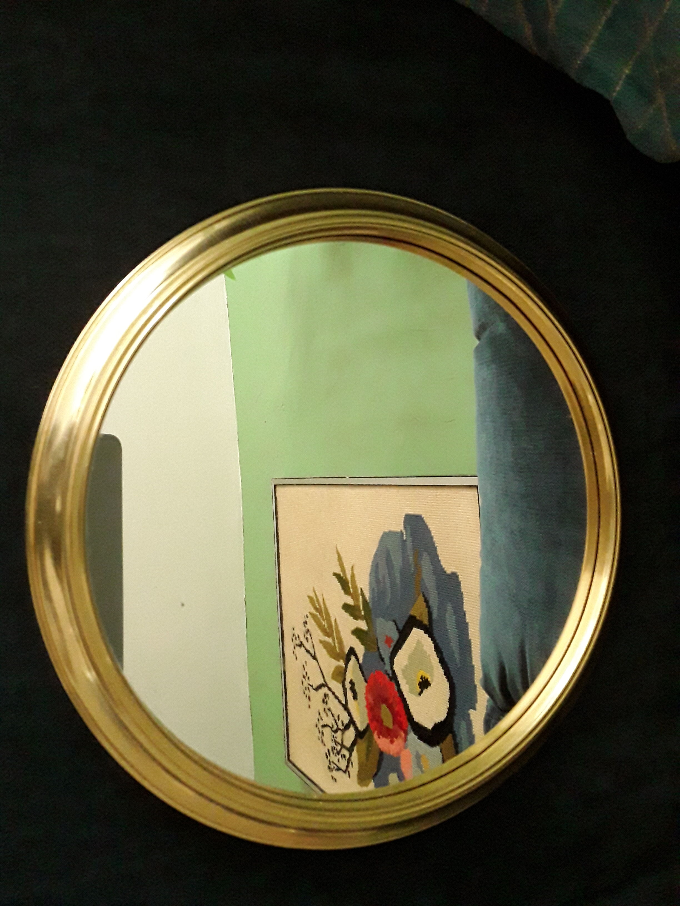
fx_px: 707
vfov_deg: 65.3
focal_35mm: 27
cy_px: 453
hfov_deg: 51.4
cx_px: 340
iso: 400
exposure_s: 1/100
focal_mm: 2.91
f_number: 1.9
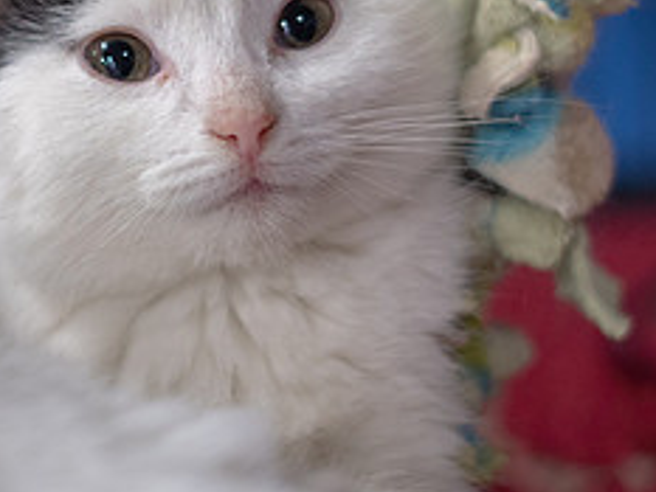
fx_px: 2617
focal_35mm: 138
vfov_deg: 10.7
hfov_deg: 14.1
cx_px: -17
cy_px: 156
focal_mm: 50
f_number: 2
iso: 1600
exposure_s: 1/200
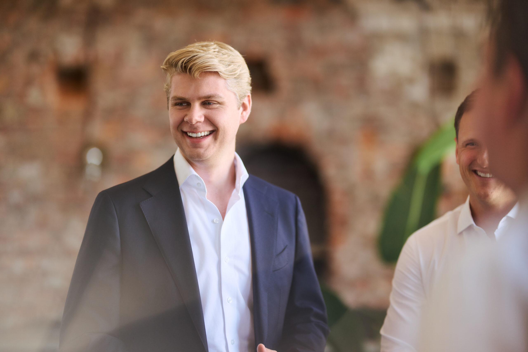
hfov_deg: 23.9
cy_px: 176
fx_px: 1247
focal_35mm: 85
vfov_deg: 16.1
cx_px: 264
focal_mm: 85
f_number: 1.2
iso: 500
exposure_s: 1/640
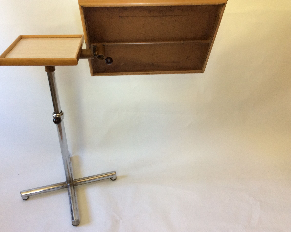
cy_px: 115
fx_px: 293
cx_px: 133
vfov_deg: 43.4
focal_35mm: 34
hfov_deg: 52.8
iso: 80
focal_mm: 3.3
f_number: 2.4
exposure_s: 1/25
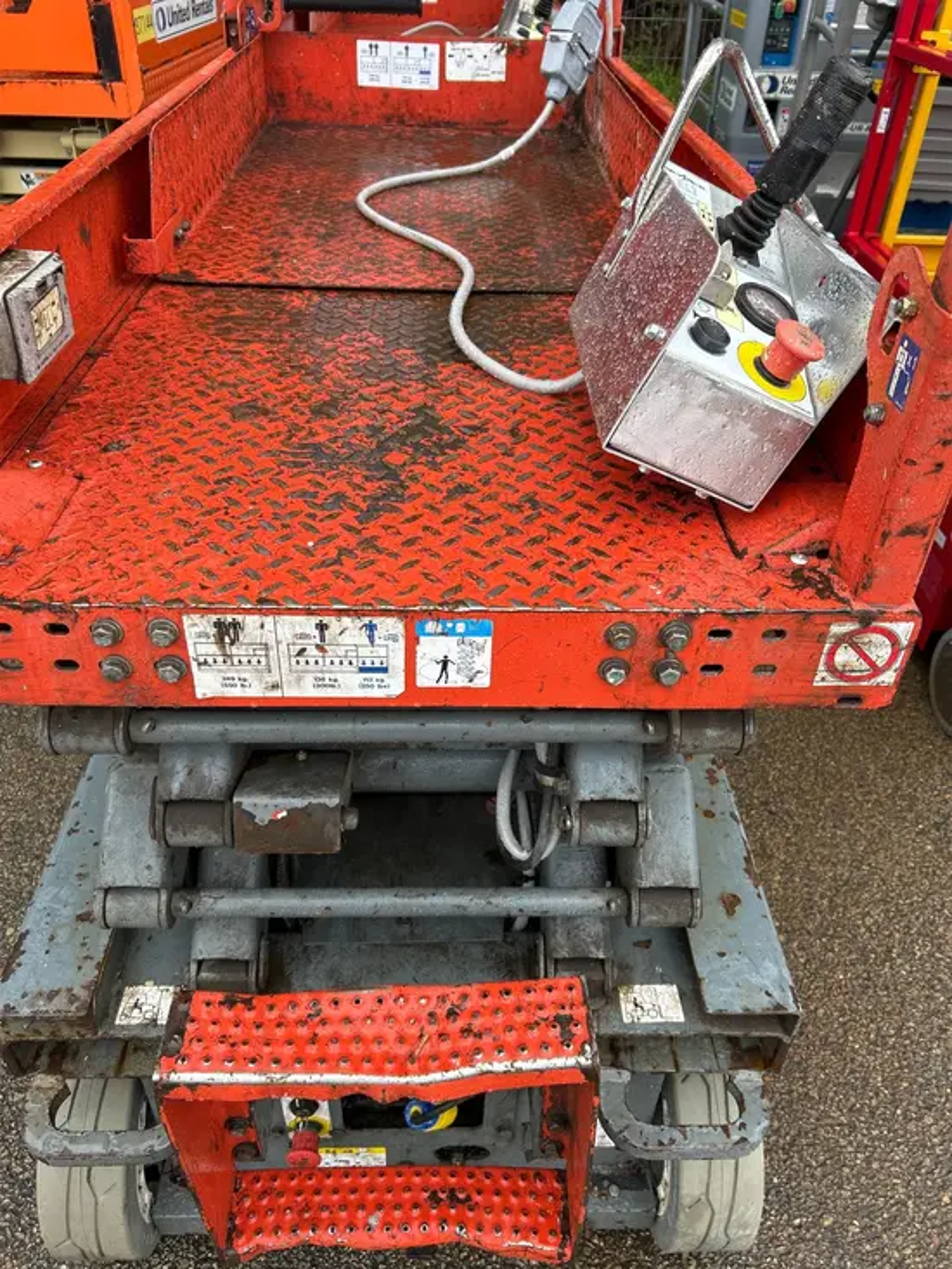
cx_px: 476
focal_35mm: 26
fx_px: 953
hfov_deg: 53.1
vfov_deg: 67.3
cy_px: 634
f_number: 1.5
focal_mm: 5.7
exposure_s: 1/284
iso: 50
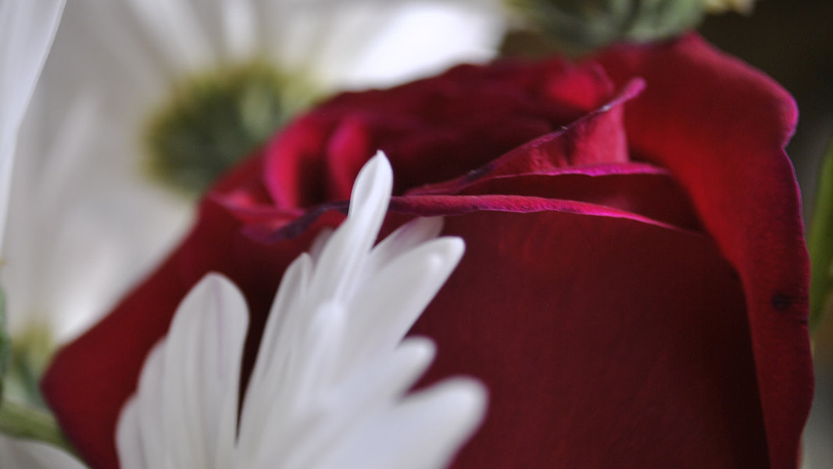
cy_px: 264
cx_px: 344
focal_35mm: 85
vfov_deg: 14.2
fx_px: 1878
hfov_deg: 25.0
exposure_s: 1/8
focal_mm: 36
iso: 100
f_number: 5
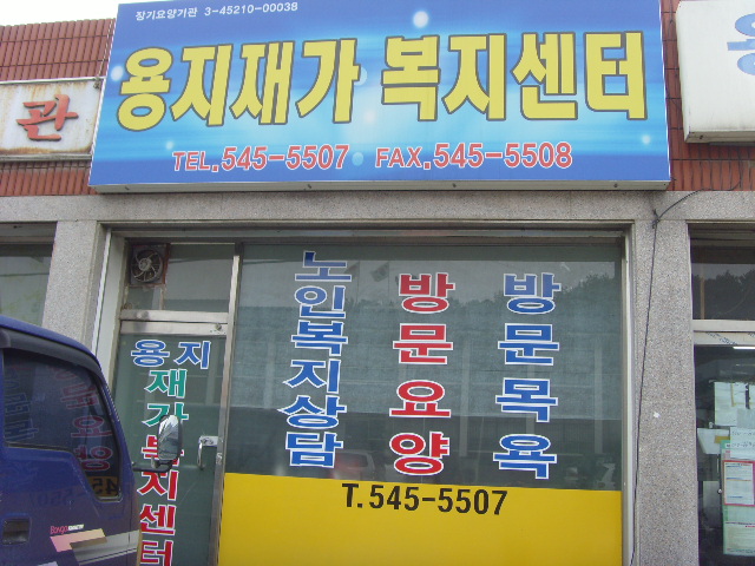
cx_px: 378
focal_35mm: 39
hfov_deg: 47.9
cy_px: 283
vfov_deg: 36.8
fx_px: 851
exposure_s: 1/250
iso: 80
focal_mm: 6.6
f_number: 3.5
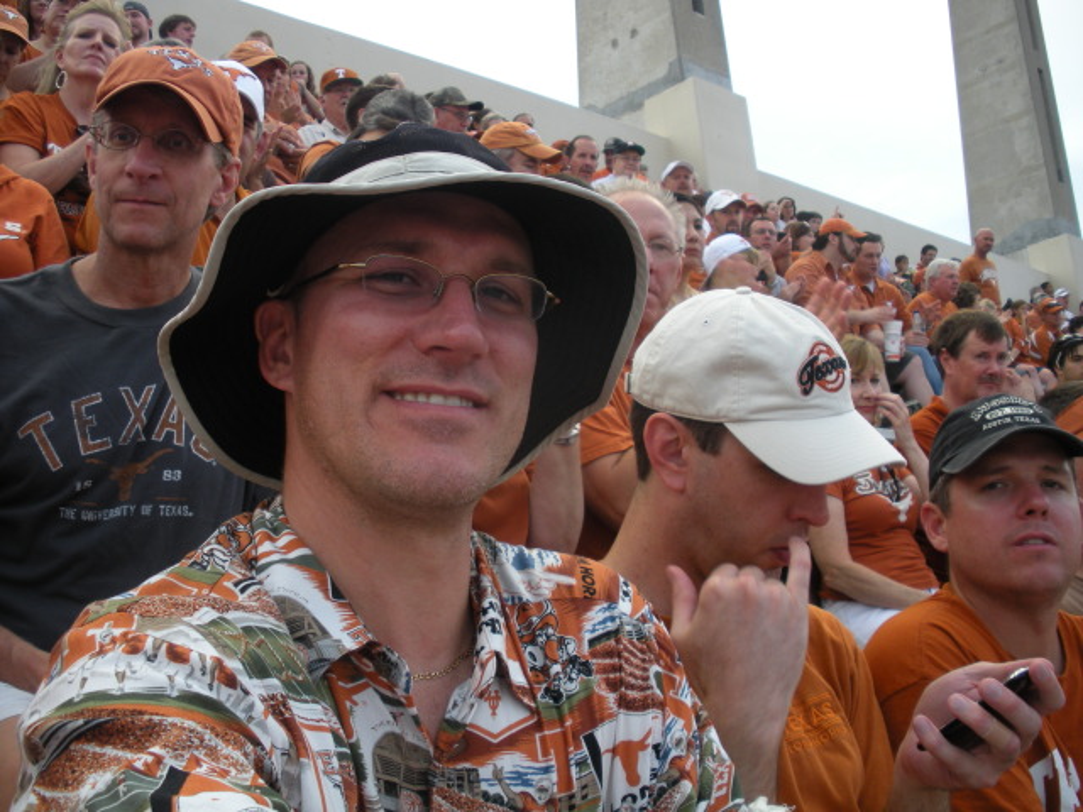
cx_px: 542
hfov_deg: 51.4
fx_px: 1126
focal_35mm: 36
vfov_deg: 39.7
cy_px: 406
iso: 64
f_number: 3.5
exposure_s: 1/62
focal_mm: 6.3
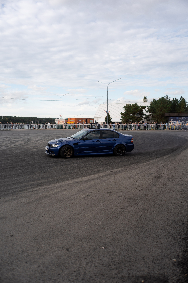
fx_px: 274
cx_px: 94
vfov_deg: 54.4
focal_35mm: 35
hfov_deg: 37.9
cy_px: 142
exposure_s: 1/1600
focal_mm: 35
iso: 100
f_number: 2.2
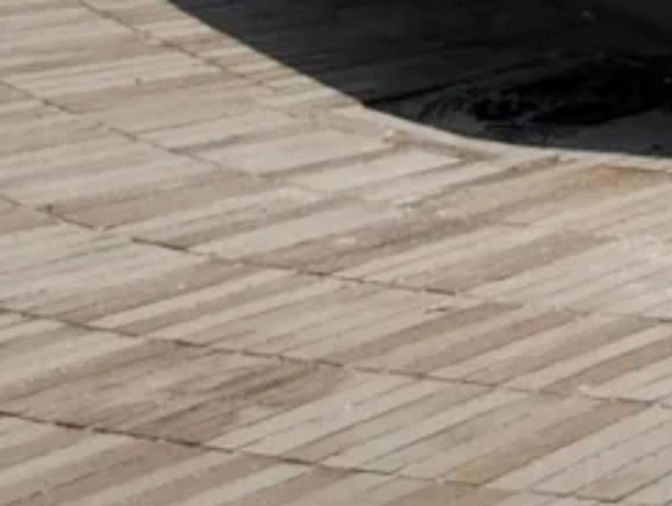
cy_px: -456
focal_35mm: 214
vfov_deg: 6.8
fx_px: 4159
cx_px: 2122
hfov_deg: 7.8
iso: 50
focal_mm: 5.56
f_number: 1.6
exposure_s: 1/7143
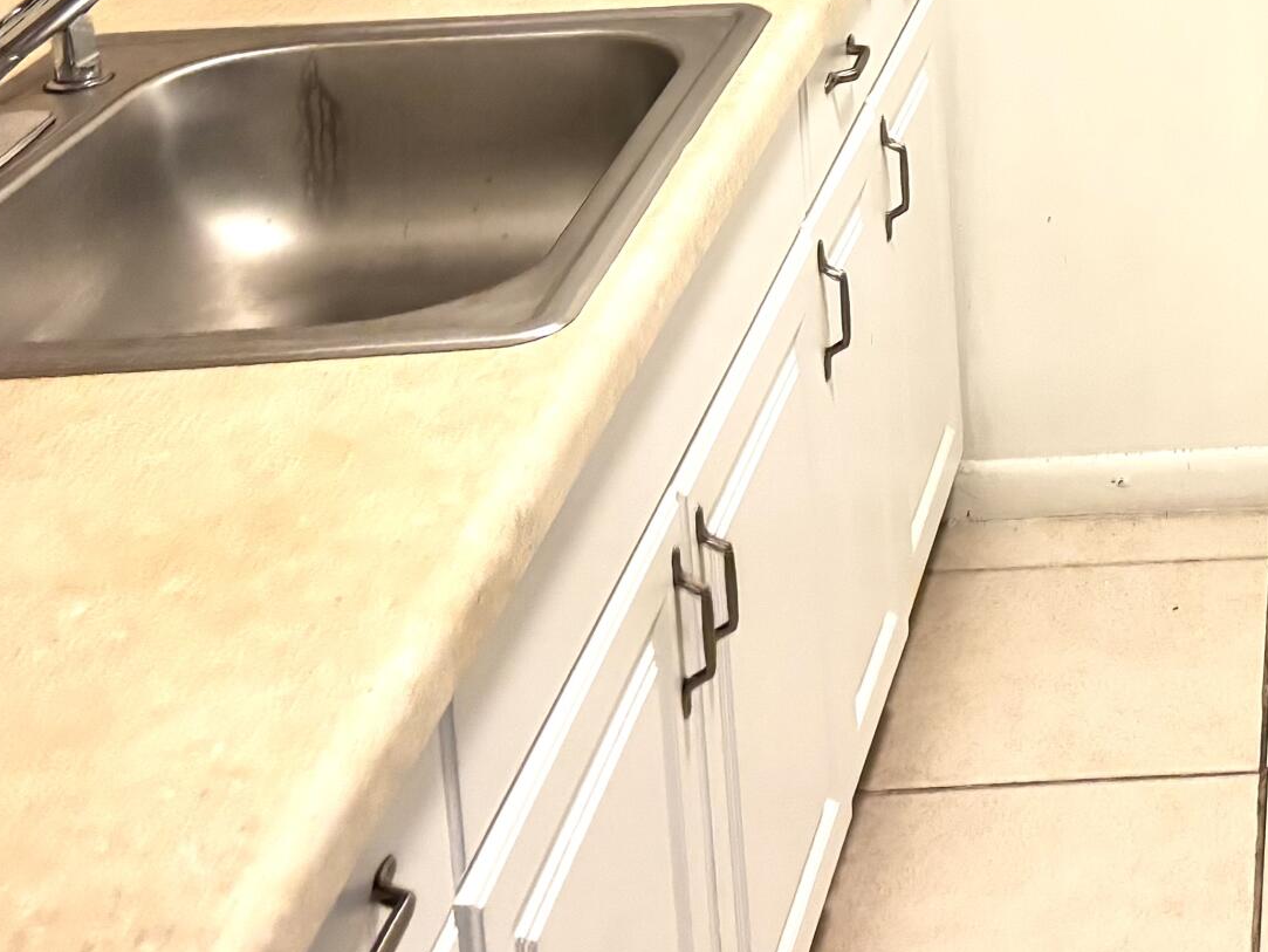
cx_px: 1485
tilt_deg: -13.6
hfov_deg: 24.7
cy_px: -237
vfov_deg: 19.1
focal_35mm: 72
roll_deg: +0.6
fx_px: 2638
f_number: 1.6
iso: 400
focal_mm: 5.96
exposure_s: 1/60
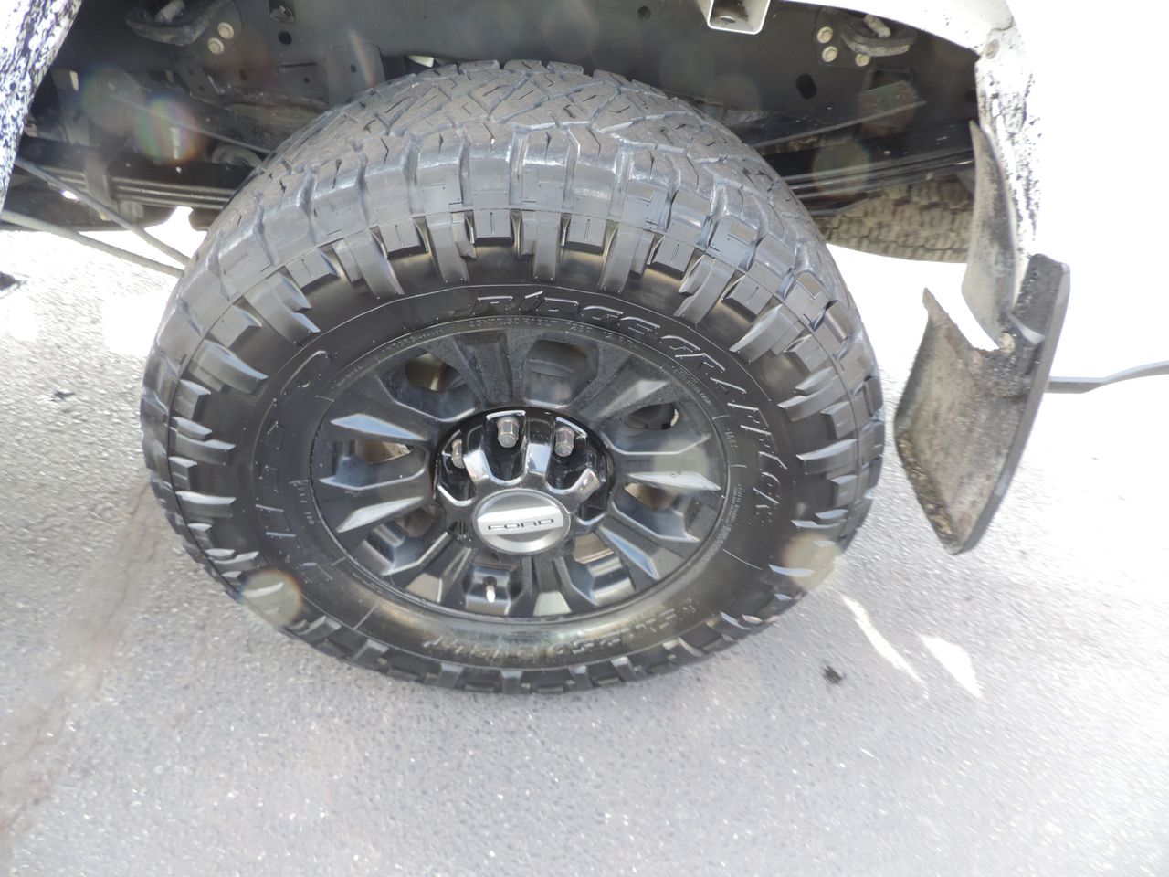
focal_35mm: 24
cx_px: 584
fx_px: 810
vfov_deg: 56.8
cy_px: 438
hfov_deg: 71.6
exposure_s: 1/30
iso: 90
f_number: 3
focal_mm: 4.3
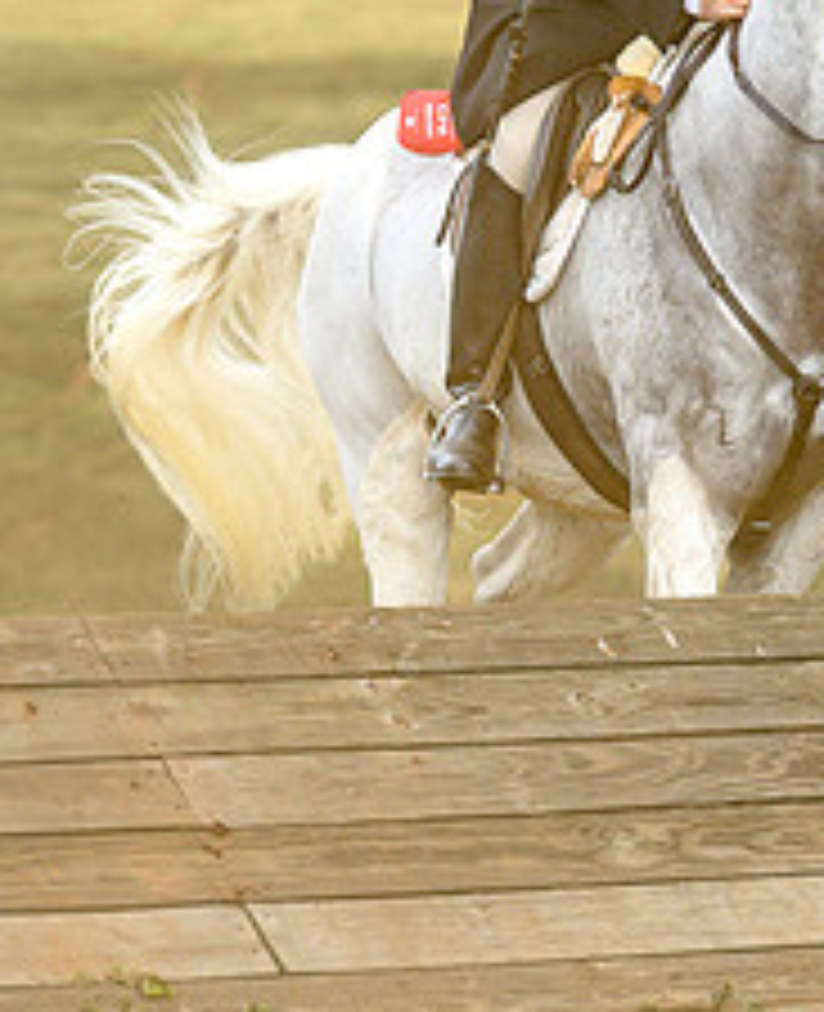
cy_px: 21
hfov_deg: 3.5
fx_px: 13430
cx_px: 418
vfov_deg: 4.3
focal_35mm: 445
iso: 400
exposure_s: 1/1000
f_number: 3.5
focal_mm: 120
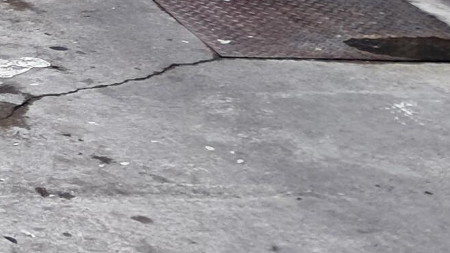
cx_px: -455
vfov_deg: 8.1
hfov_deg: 13.7
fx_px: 1586
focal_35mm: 133
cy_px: -448
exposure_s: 1/120
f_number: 1.8
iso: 50
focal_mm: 4
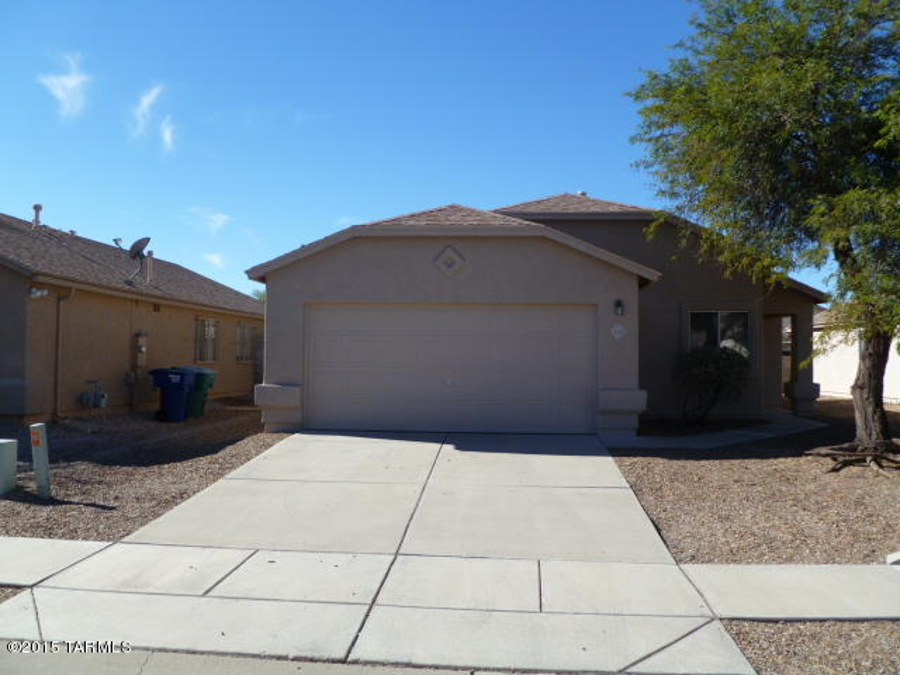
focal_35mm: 28
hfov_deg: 63.4
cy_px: 338
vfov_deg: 49.7
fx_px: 728
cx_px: 450
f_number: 3.3
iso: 80
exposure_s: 1/640
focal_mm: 5
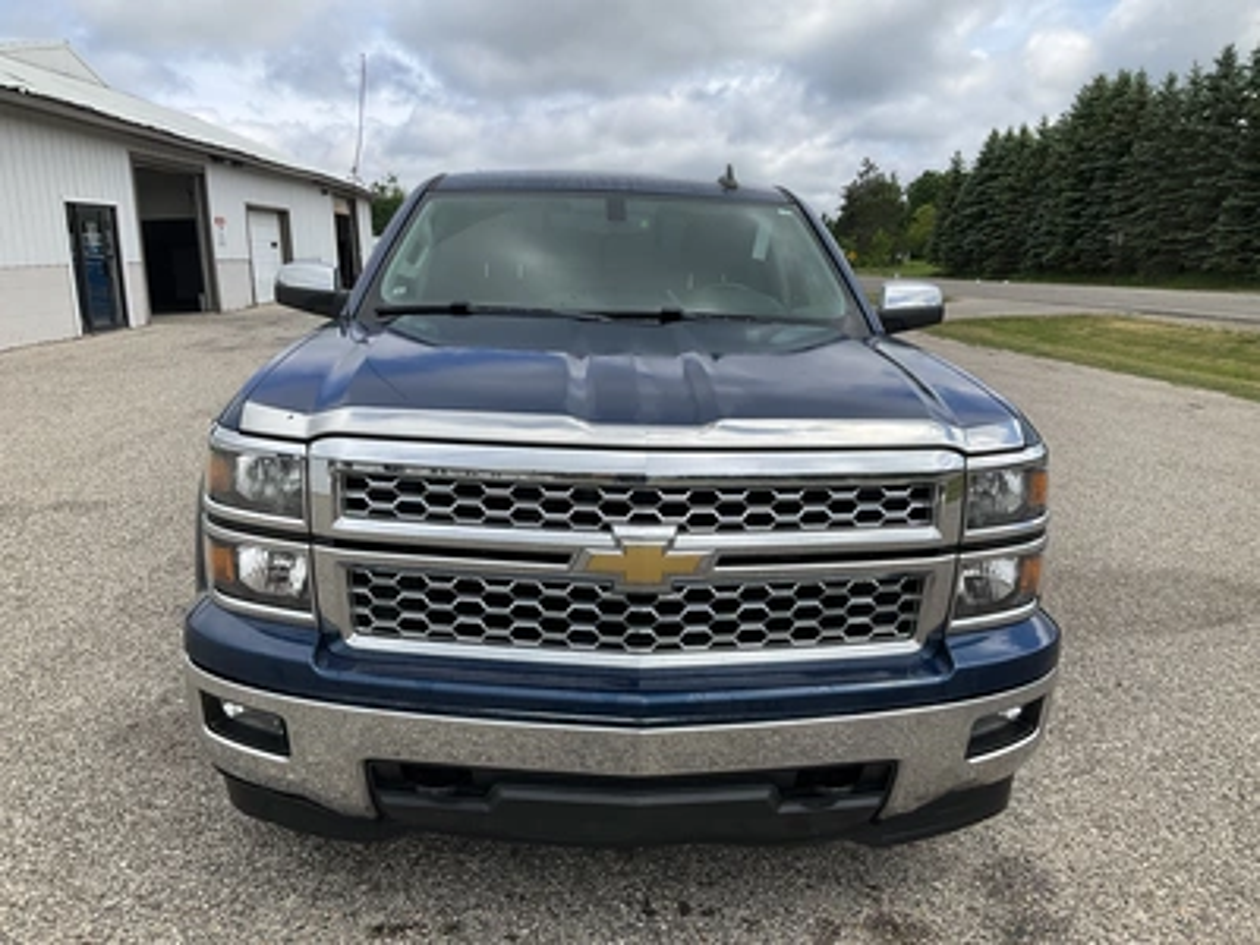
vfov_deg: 48.2
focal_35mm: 29
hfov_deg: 61.7
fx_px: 1056
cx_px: 630
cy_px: 472
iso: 25
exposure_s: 1/1984
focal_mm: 3
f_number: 1.8
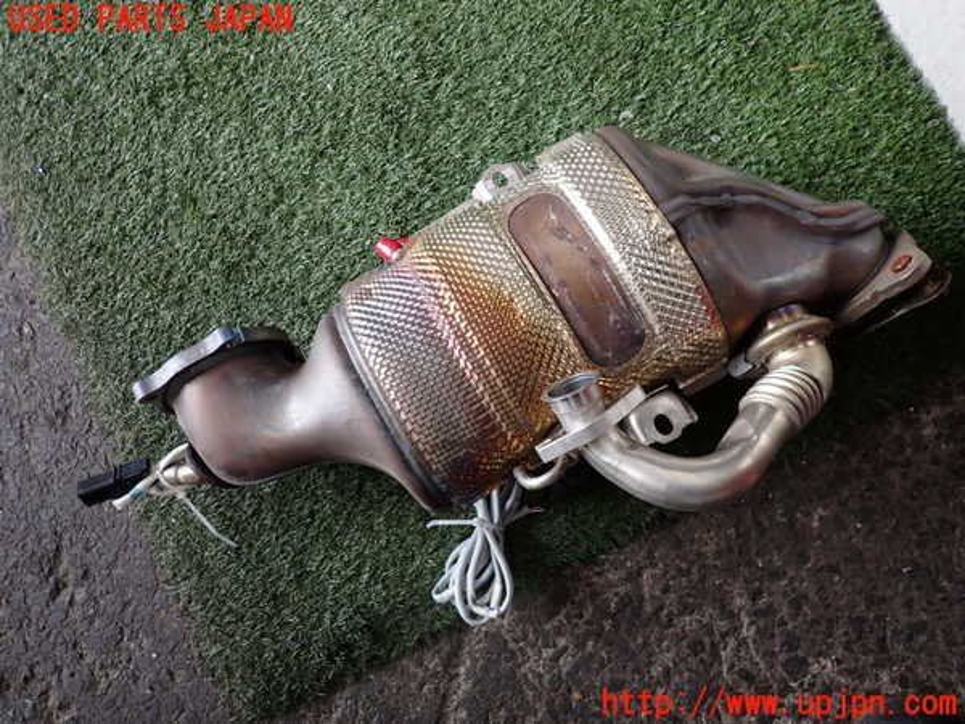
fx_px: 697
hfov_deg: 69.4
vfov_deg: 54.9
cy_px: 362
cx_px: 482
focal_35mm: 25
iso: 100
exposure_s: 1/80
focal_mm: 4.5
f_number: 2
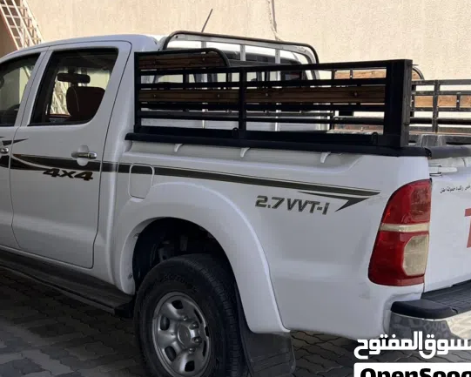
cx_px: 223
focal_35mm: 30
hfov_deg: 58.7
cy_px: 205
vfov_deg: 48.5
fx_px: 418
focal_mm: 5.7
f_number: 1.5
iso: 50
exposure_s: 1/3356
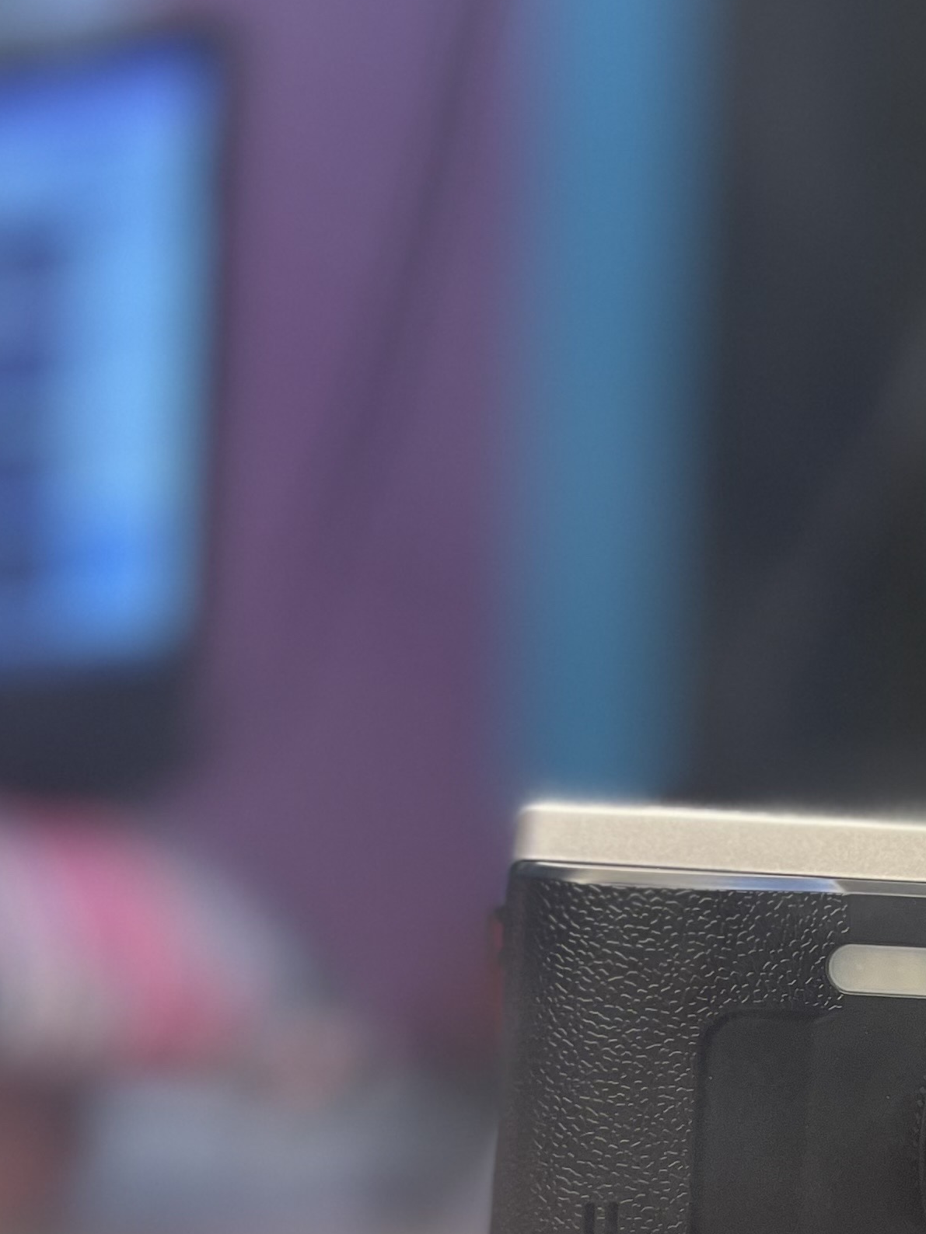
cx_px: 972
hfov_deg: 21.3
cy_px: 983
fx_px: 2354
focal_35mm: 66
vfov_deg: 28.8
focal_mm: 5.1
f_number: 1.6
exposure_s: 1/50
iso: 160
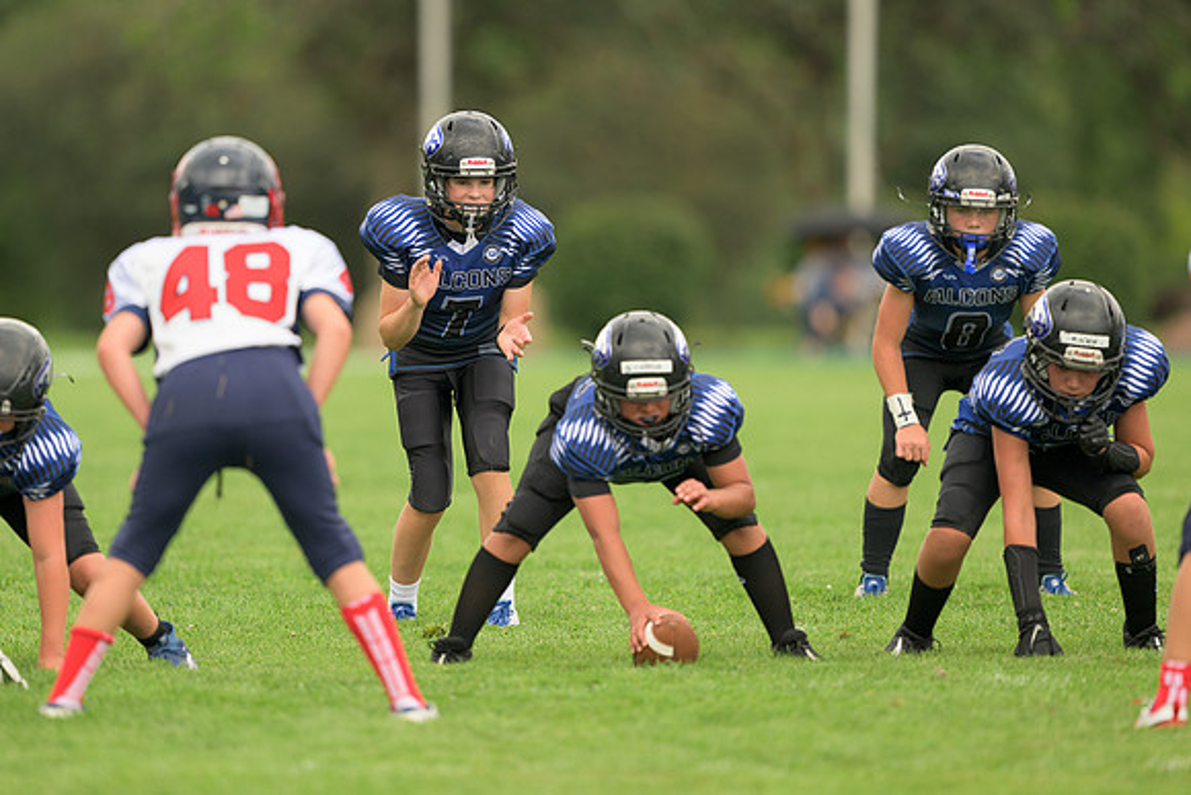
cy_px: 352
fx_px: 17373
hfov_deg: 3.9
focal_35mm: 525
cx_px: 502
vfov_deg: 2.6
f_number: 2.8
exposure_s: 1/2000
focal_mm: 400
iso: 200
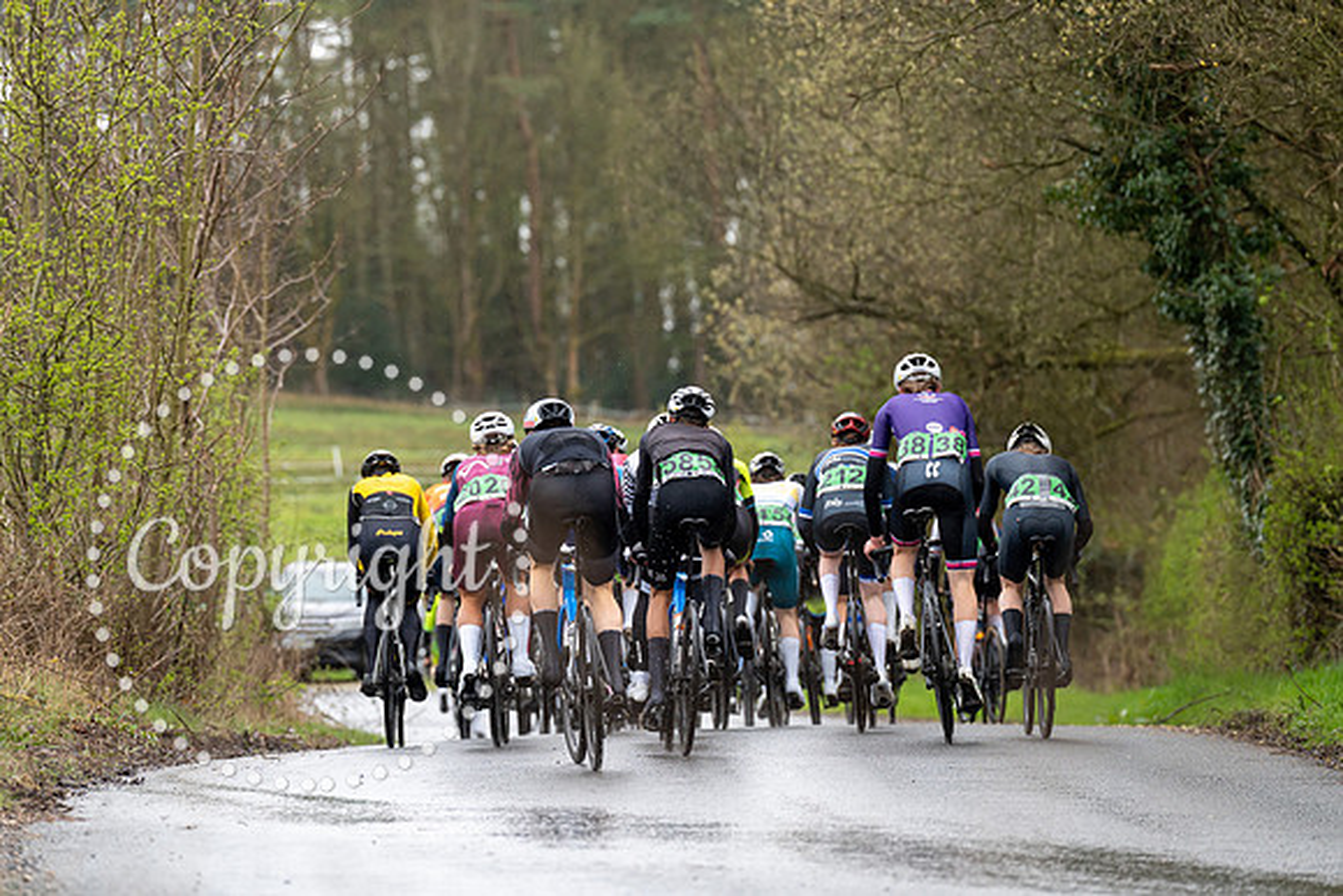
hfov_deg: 10.3
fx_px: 7463
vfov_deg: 6.9
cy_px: 448
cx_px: 672
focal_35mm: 200
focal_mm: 200
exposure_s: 1/1000
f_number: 4
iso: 1000
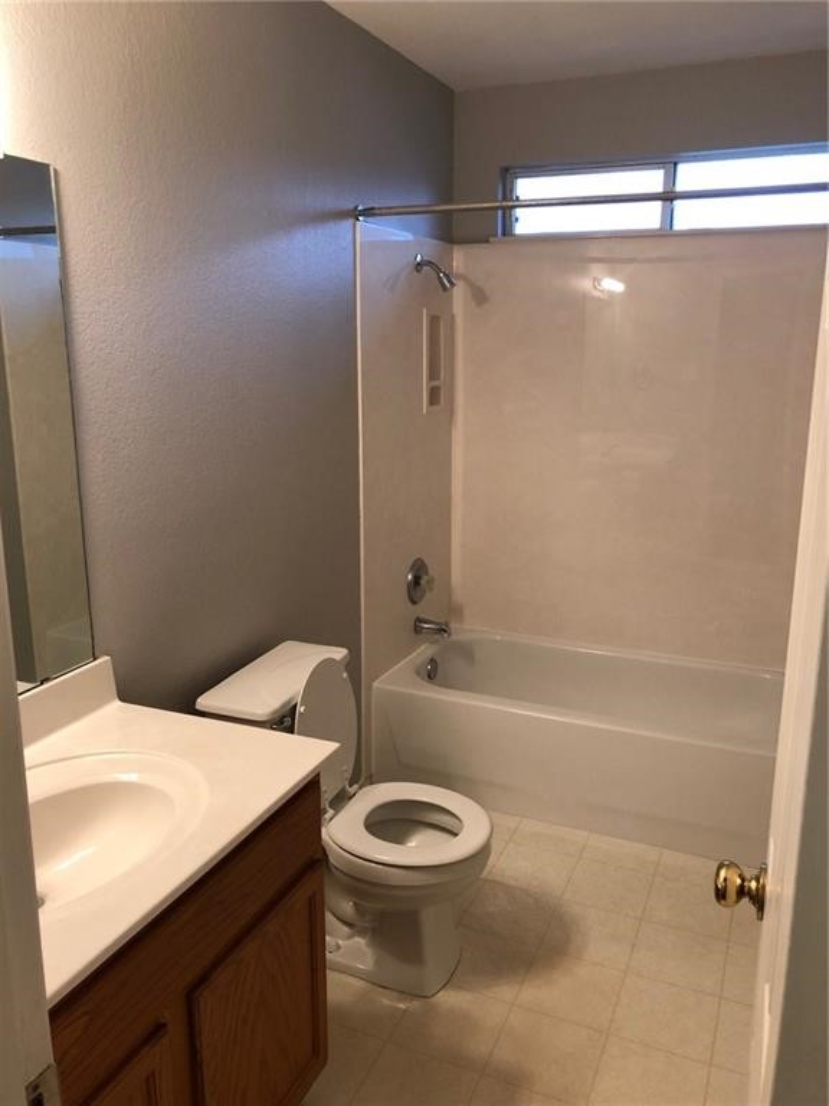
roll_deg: +0.0
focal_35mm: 28
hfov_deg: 49.7
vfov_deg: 63.4
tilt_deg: -12.6
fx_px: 894
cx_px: 414
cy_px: 553
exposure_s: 1/17
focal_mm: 3.99
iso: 40
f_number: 1.8
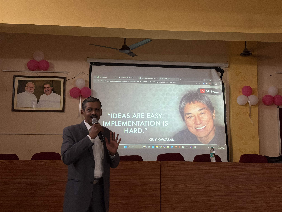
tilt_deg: +8.7
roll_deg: +0.1
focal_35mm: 48
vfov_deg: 30.3
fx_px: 391
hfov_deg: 39.7
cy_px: 106
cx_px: 141
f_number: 1.8
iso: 250
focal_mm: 6.8
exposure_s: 1/50
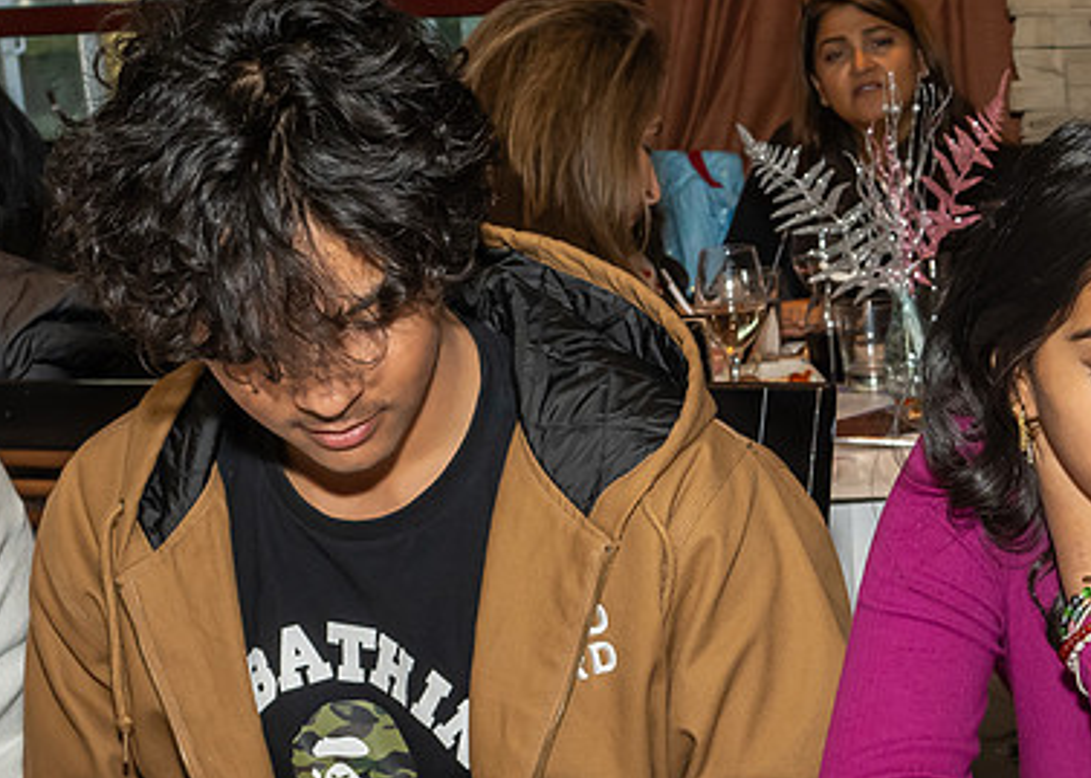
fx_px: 3035
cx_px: 1199
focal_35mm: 98
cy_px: 538
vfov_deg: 14.6
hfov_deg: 19.5
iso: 1000
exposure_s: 1/250
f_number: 7.1
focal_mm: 30
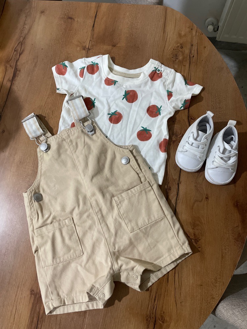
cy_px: 164
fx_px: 247
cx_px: 124
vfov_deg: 67.3
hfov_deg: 53.1
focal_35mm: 26
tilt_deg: -75.3
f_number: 1.6
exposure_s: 1/46
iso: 500
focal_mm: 4.2
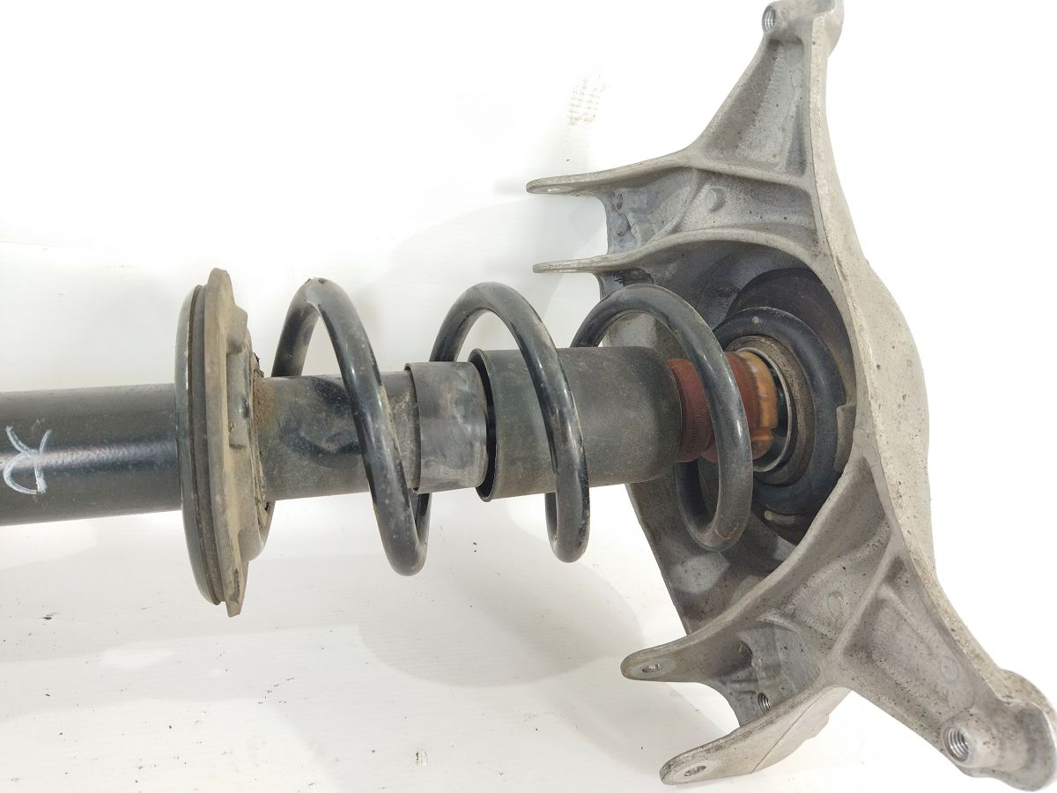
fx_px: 824
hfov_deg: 65.3
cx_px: 528
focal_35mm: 27
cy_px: 396
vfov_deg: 51.4
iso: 191
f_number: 1.79
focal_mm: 4.71
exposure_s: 1/50
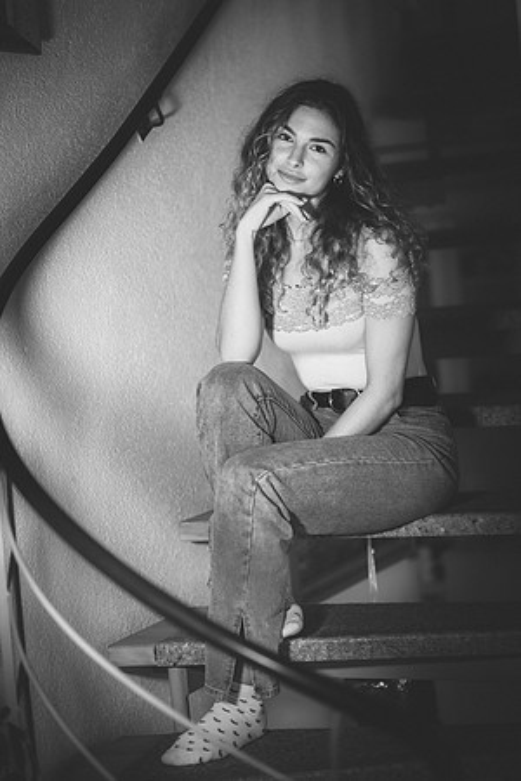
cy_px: 390
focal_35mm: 85
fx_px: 1845
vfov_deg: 23.9
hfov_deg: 16.1
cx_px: 260
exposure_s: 1/200
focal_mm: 85
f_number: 1.8
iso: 320
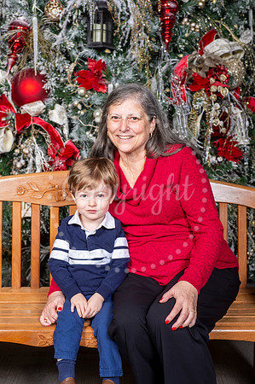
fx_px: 639
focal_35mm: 60
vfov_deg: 33.4
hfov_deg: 22.6
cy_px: 192
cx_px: 128
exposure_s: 1/125
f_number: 8
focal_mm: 60
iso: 200
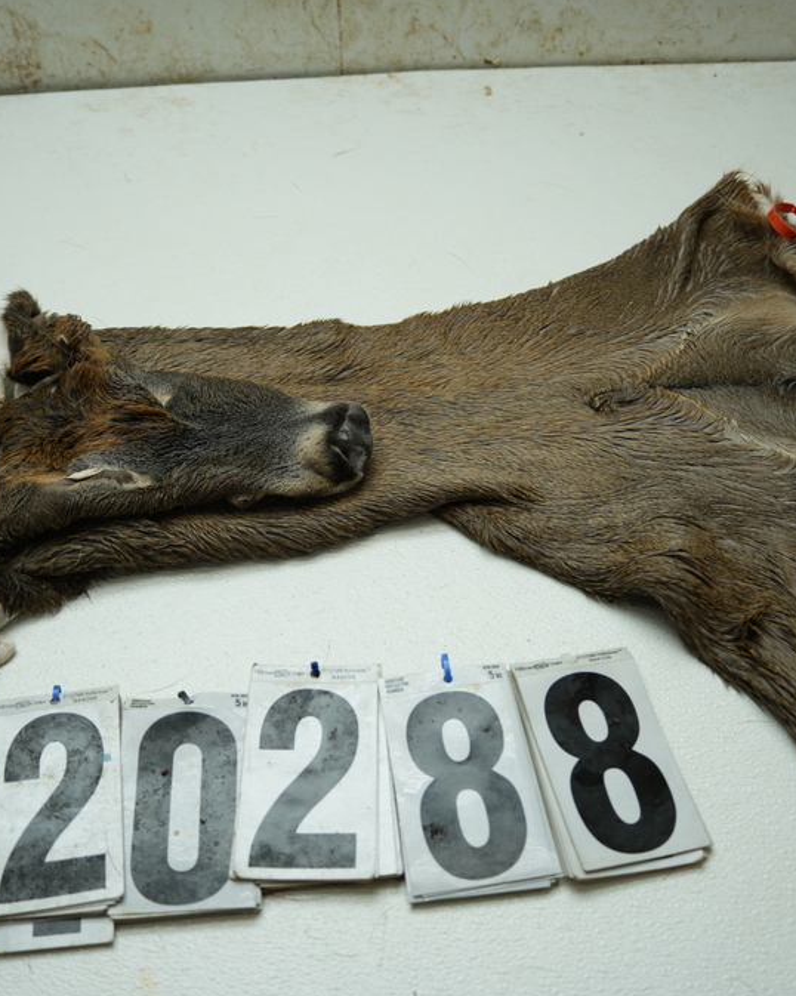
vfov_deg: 45.8
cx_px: 408
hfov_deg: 37.3
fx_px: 1178
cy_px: 499
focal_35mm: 40
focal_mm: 28
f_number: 4
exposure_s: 1/200
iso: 100
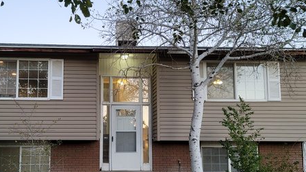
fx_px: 316
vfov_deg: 30.2
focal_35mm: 39
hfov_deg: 51.0
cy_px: 112
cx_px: 112
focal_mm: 7
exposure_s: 1/120
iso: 125
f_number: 1.8
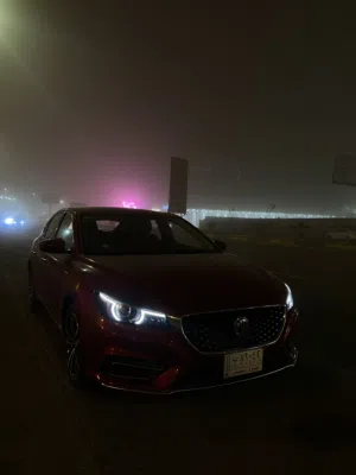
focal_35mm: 26
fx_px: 357
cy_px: 238
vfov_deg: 67.3
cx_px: 178
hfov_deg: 53.1
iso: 400
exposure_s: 1/33
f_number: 1.5
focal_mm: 5.7
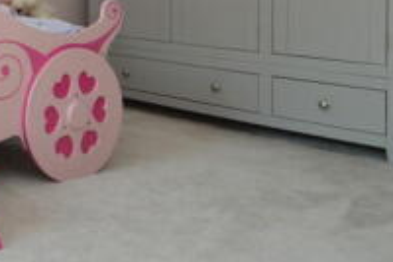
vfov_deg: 21.7
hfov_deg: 27.4
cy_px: -32
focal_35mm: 59
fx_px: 644
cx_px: -138
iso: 360
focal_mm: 12
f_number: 5.6
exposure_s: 1/125
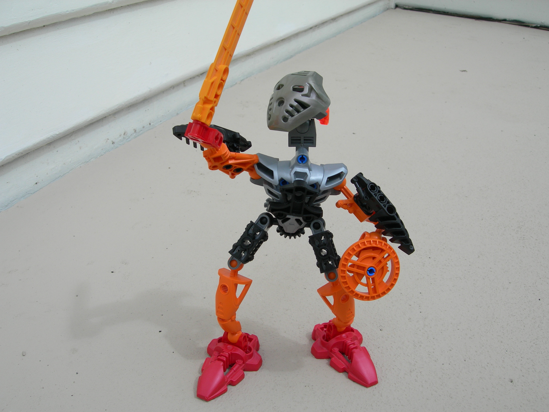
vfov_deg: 37.7
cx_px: 274
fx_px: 603
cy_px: 206
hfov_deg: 49.0
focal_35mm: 38
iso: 50
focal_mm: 7.8
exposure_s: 1/360
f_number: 4.8
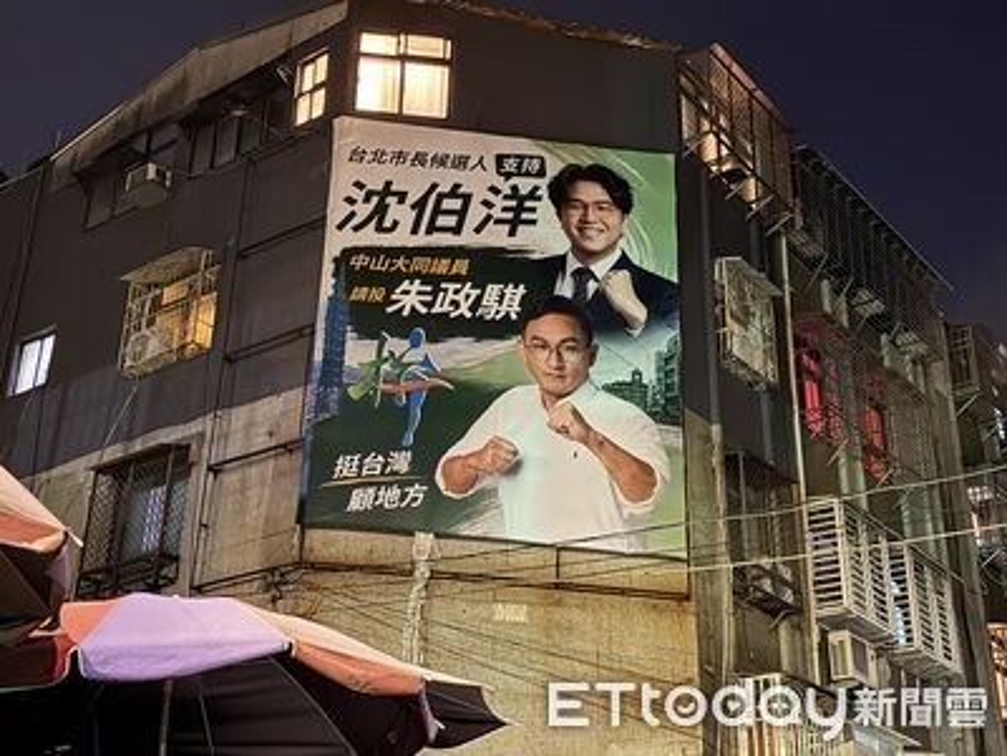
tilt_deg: +26.3
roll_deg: -0.5
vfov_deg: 30.3
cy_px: 378
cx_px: 504
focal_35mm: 48
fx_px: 1396
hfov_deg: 39.7
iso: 1600
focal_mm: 6.76
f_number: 1.78
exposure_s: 1/9
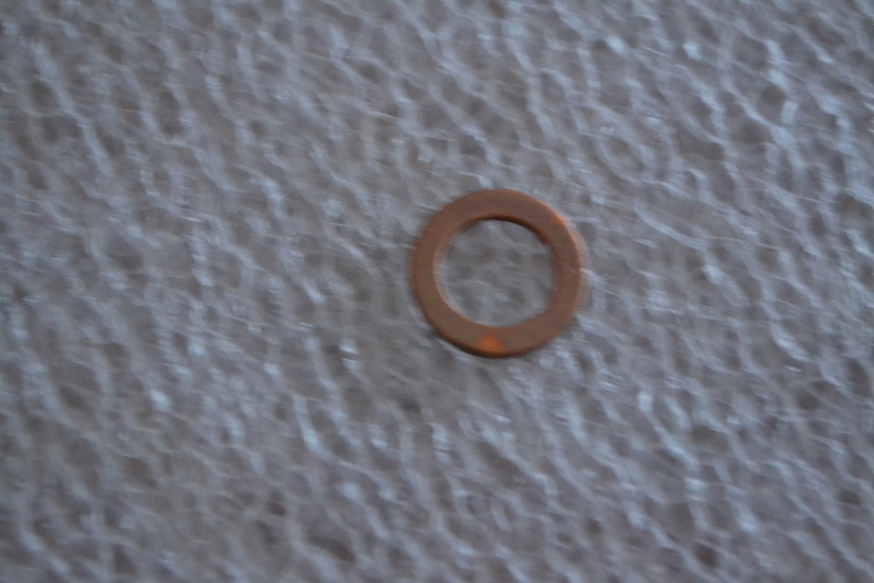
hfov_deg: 24.6
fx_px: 2003
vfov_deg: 16.6
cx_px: 437
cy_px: 292
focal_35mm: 82
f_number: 5.6
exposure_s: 1/13
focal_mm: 55
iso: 3200
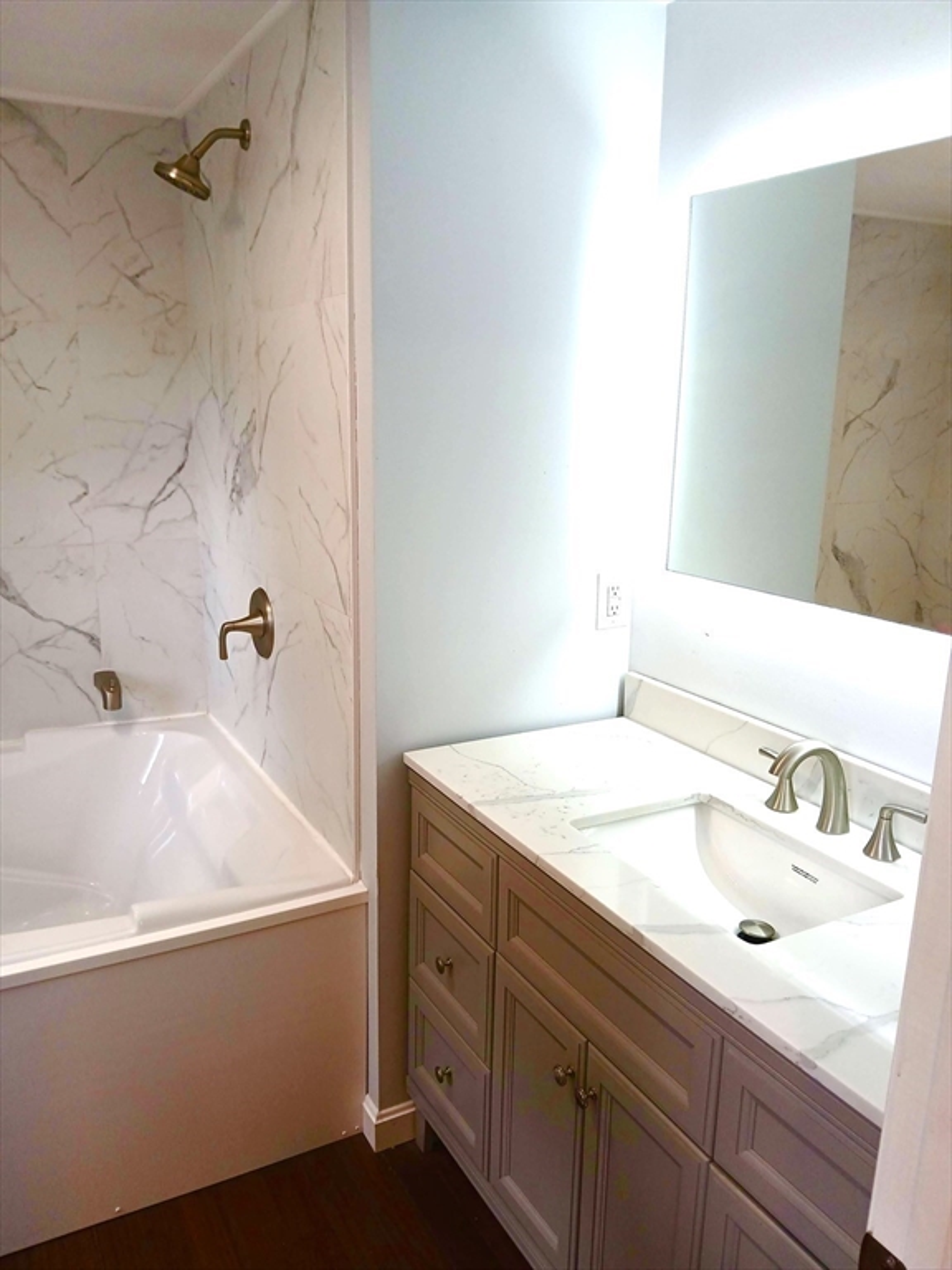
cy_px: 635
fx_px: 953
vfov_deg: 67.3
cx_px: 476
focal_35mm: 26
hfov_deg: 53.1
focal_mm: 3.98
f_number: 1.8
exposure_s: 1/60
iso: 64
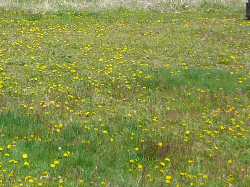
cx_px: -29
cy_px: -34
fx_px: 975
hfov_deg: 14.3
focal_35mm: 135
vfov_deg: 10.8
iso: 80
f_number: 3.5
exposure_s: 1/800
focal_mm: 8.2
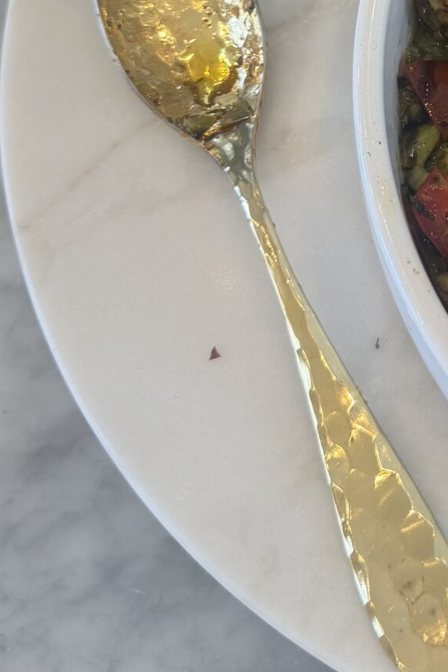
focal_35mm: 74
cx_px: 631
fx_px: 1381
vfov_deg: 26.1
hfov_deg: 17.0
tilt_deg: -60.8
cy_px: 18
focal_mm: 6.76
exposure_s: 1/120
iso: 100
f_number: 1.78
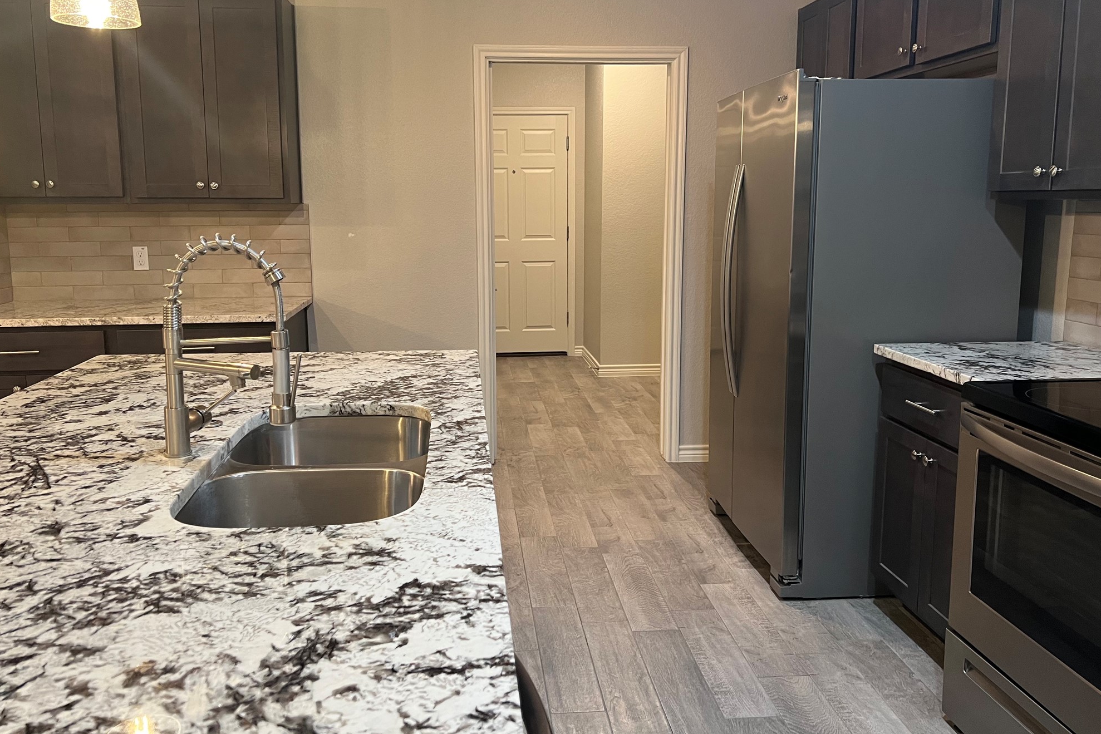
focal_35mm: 28
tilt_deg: -8.3
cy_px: 309
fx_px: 856
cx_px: 538
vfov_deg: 46.2
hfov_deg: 65.5
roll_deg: +1.0
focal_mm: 5.7
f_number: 1.5
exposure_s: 1/60
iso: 160
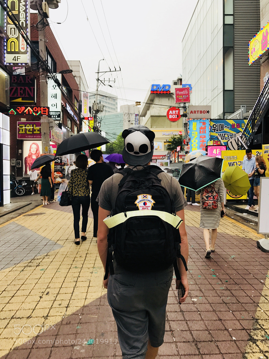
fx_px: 290
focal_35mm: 28
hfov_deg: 49.7
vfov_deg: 63.4
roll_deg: -1.6
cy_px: 180
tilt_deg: -0.5
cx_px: 134
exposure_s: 1/120
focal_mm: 3.99
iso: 25
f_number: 1.8
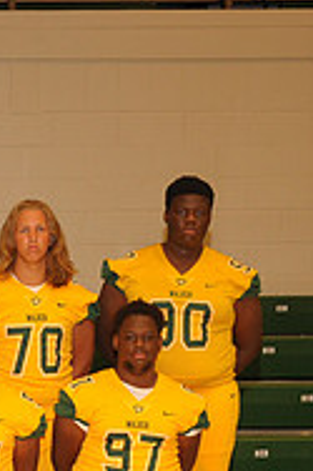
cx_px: -295
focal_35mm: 136
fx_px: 1777
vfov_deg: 14.8
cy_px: 474
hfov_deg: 9.5
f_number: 5.6
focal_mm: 44
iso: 1000
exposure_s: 1/60
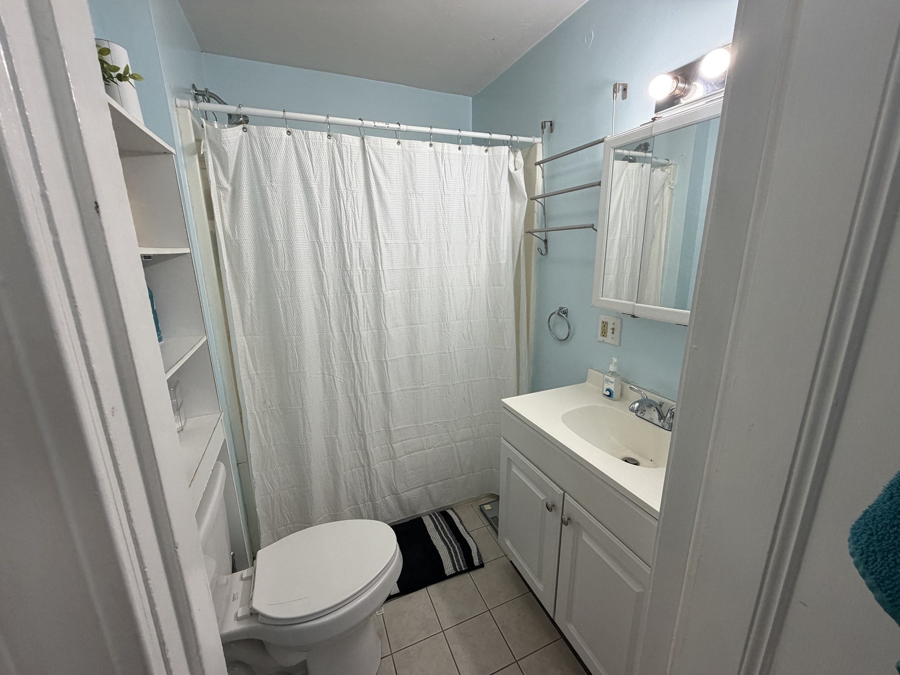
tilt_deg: -14.0
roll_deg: +0.5
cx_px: 450
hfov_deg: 102.1
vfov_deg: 85.7
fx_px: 364
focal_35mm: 14
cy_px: 338
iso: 250
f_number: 2.2
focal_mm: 2.22
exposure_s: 1/120
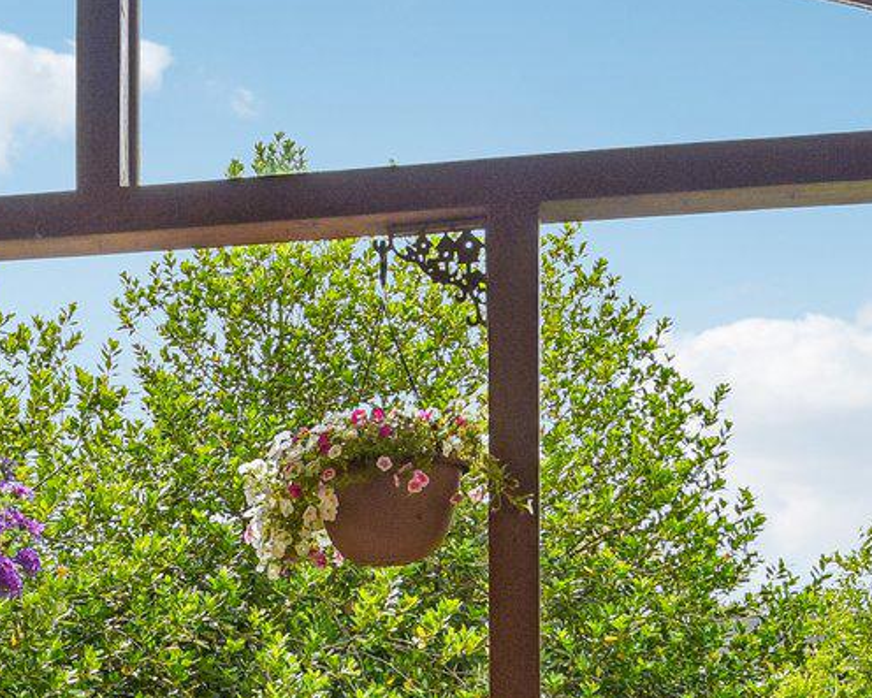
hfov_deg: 29.1
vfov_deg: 23.3
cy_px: 741
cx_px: 62
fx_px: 1600
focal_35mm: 62
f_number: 8
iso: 400
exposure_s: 1/640
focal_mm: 16
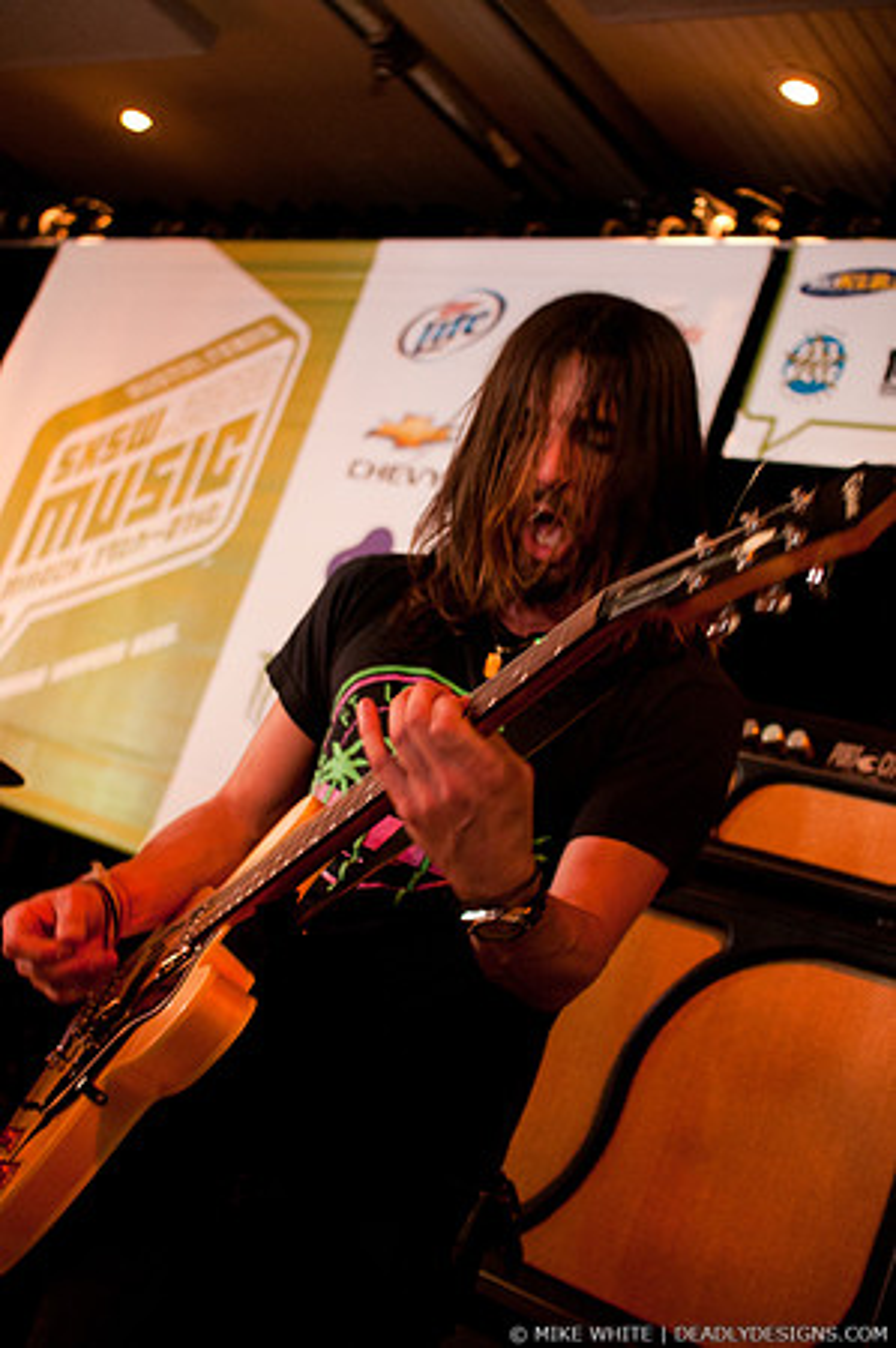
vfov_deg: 43.6
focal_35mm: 45
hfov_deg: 29.8
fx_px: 1684
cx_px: 448
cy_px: 674
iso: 1000
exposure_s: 1/80
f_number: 2.8
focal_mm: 30
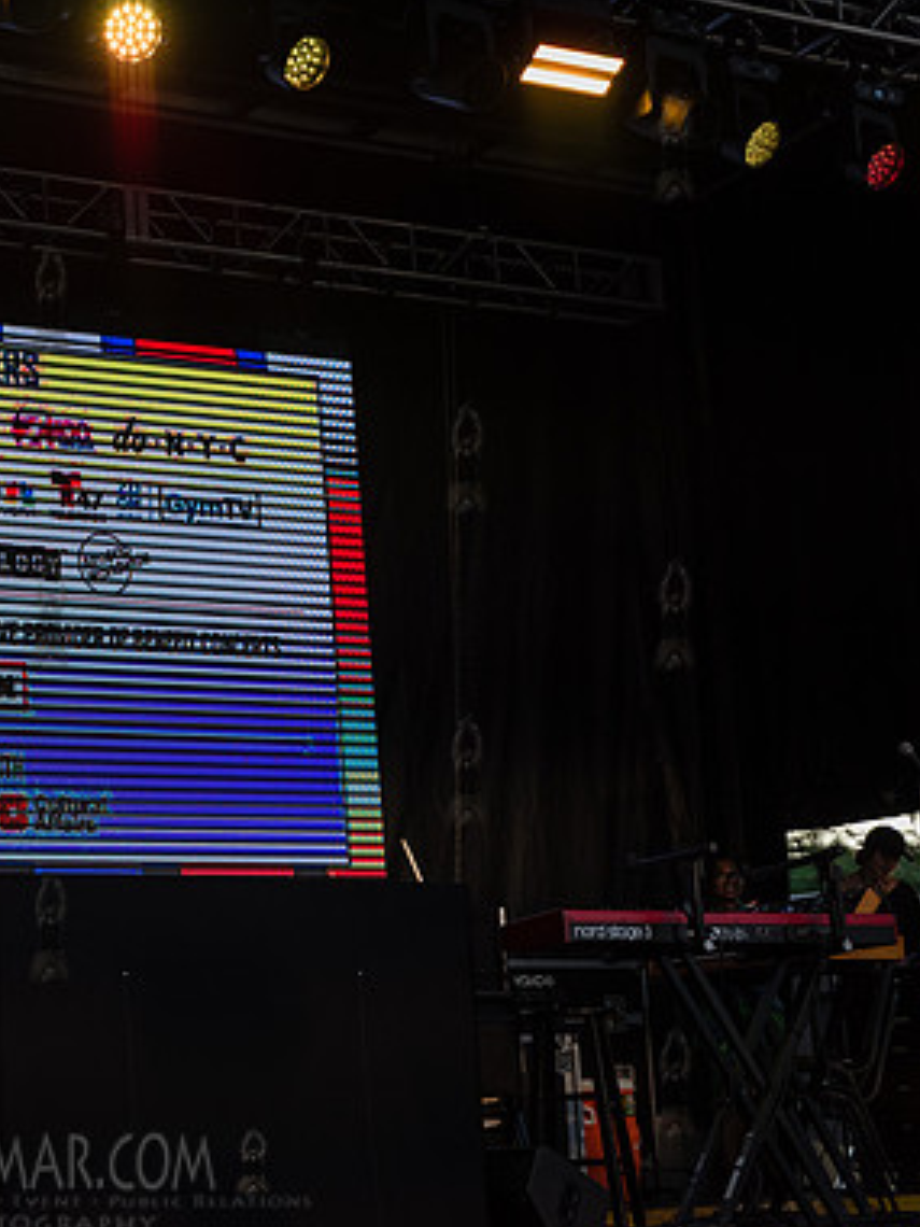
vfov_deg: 29.4
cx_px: 48
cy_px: 612
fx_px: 2339
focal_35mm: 66
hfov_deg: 21.6
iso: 1000
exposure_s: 1/4000
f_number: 3.2
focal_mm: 45
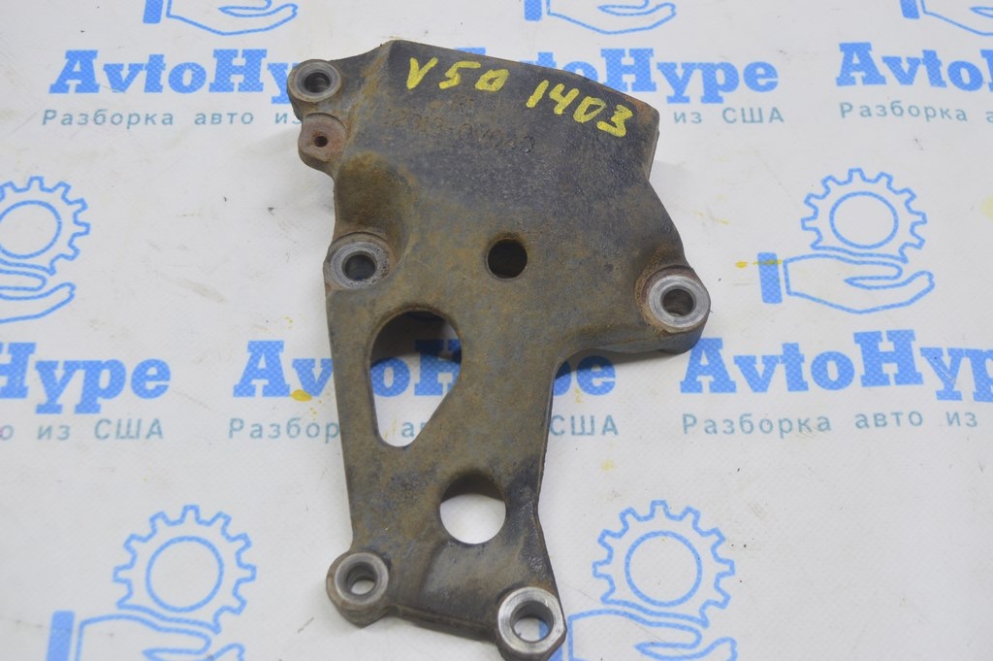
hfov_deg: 43.6
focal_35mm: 45
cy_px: 330
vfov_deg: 29.8
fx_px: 1240
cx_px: 496
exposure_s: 1/20
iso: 400
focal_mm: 30
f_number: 5.6
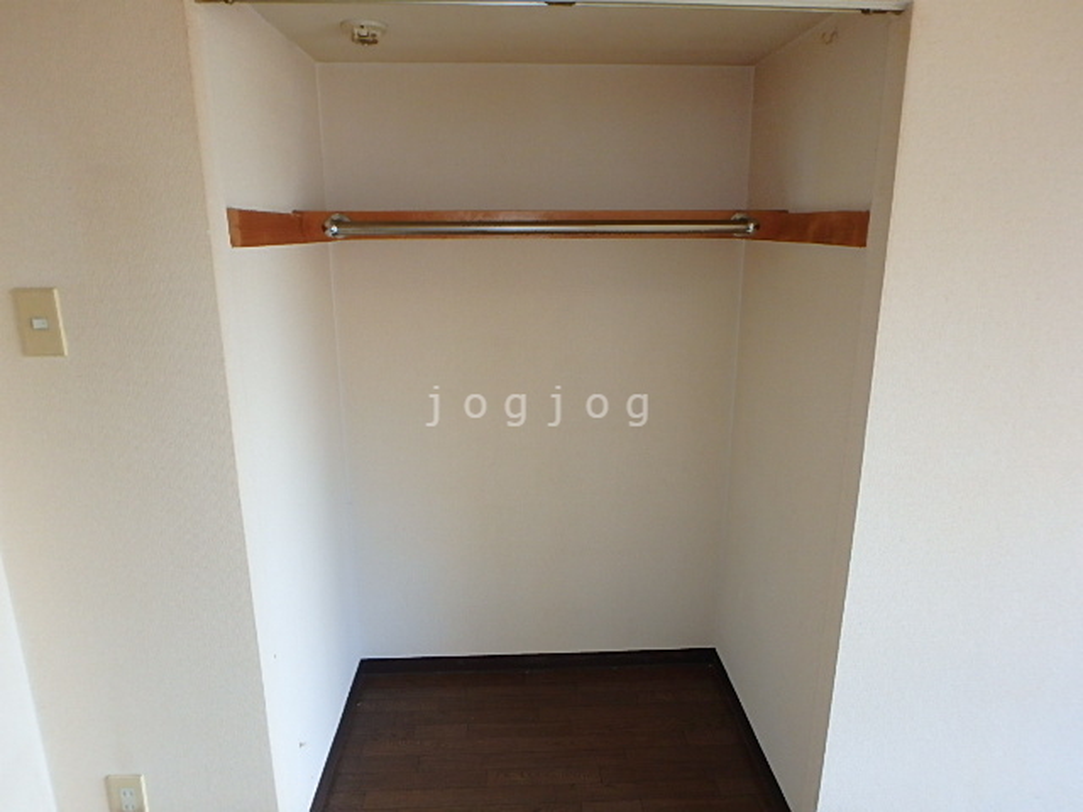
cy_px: 406
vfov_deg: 63.4
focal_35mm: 21
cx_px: 542
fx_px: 657
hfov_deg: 79.0
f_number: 3.5
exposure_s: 1/30
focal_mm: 3.7
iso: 250
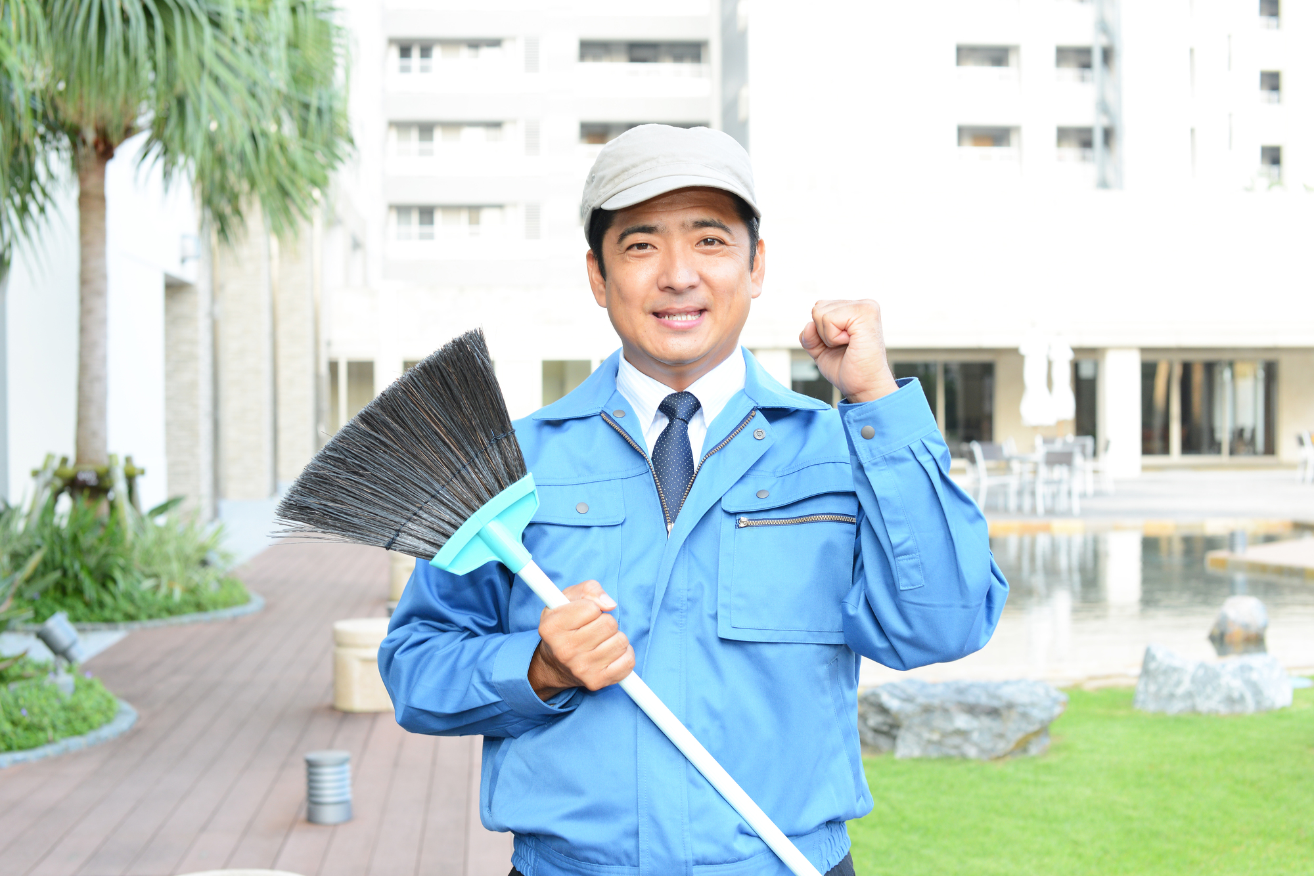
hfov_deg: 39.6
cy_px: 438
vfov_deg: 27.0
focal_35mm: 50
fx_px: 1825
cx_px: 657
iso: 400
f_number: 5.6
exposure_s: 1/125
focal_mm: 50
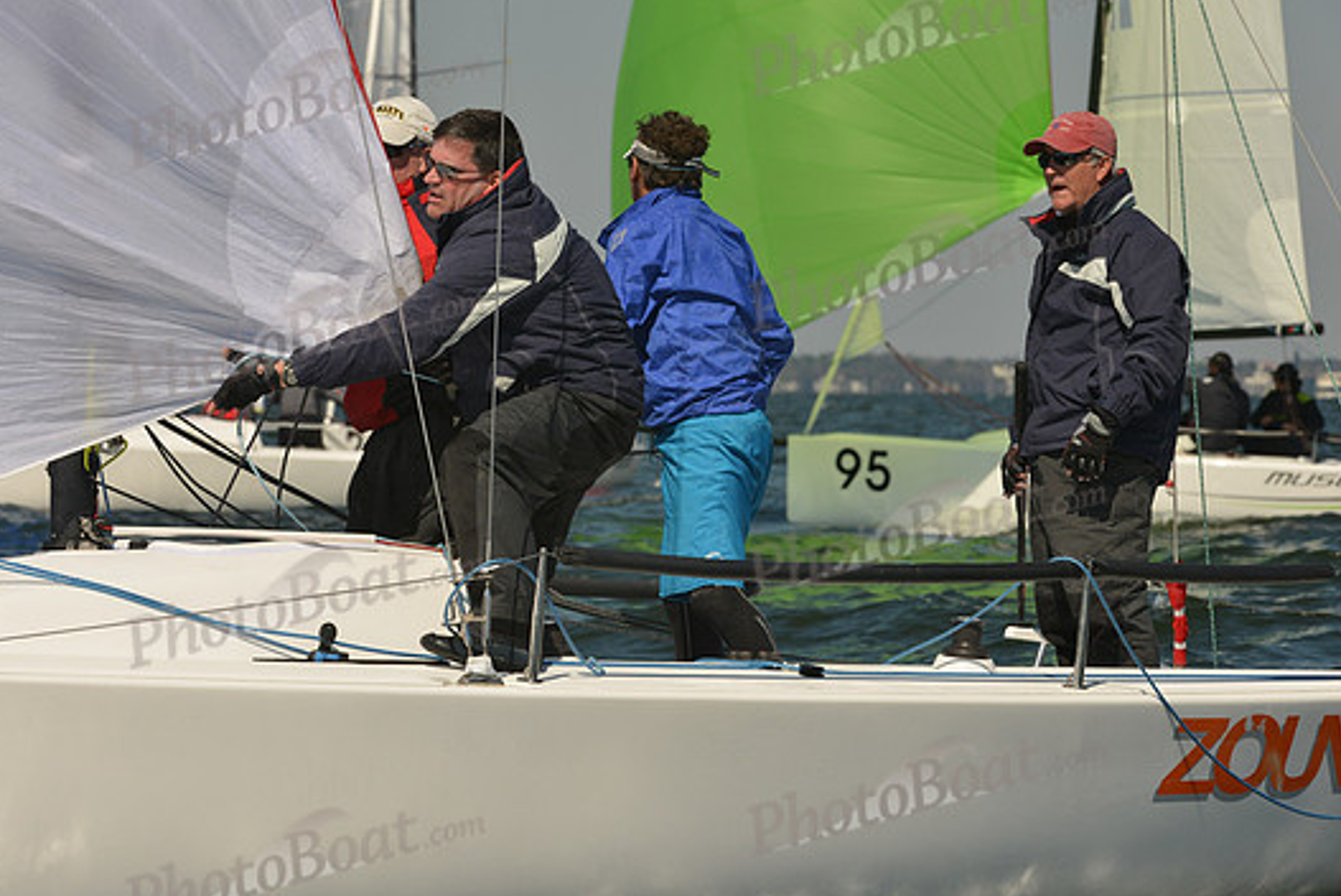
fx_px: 8199
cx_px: 618
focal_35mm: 220
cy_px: 434
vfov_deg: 6.3
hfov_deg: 9.3
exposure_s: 1/1250
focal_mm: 200
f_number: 11
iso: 500
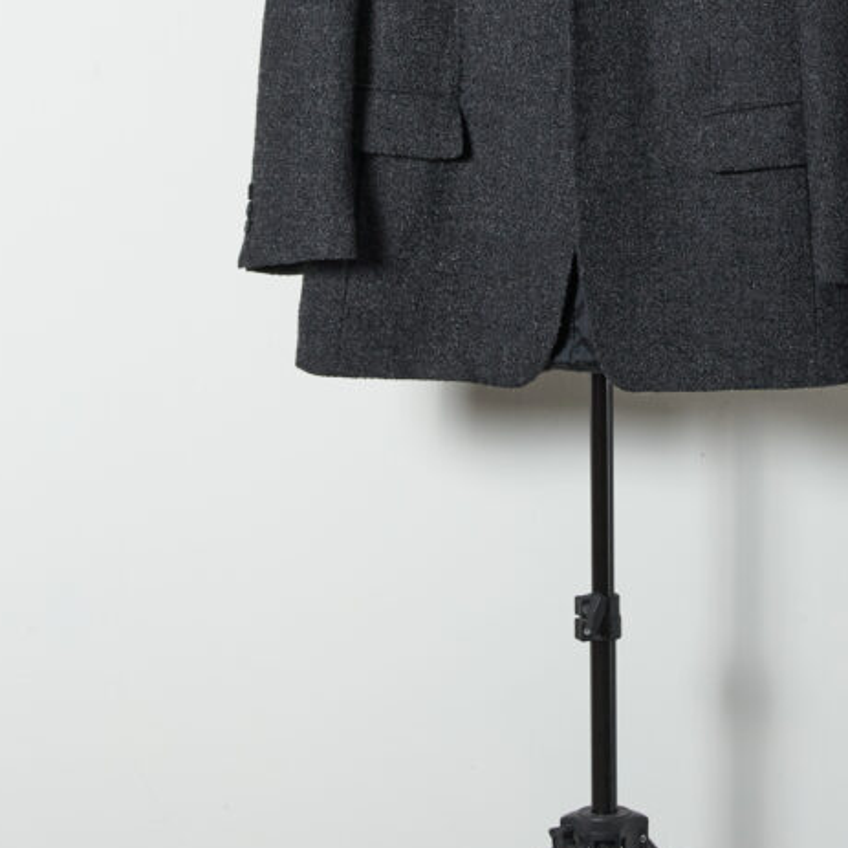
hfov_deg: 11.3
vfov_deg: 11.1
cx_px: 566
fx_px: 4294
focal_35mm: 155
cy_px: -48
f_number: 9
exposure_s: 1/100
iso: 200
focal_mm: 55
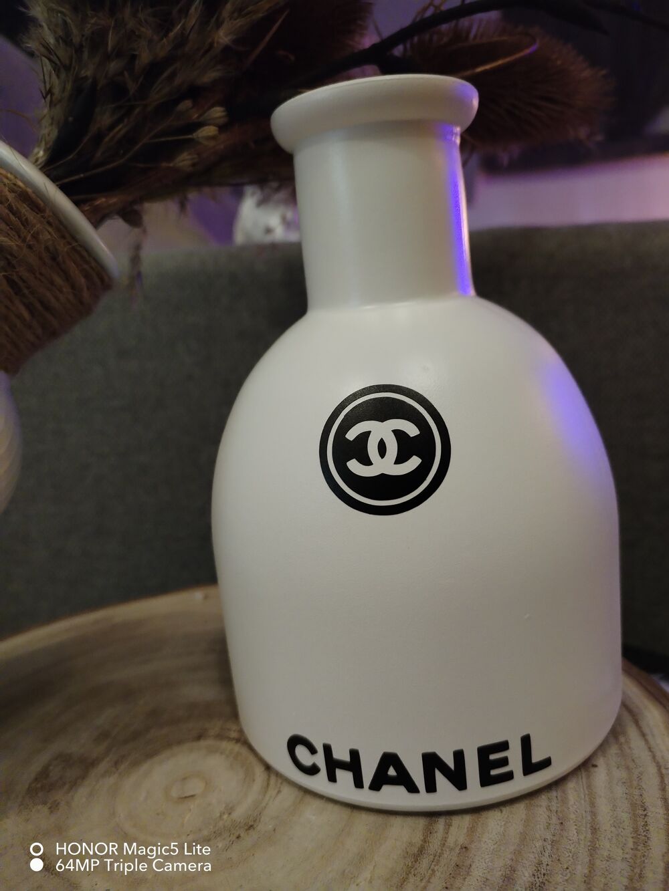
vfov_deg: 61.7
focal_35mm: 29
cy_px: 446
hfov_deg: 48.2
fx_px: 747
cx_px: 334
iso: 1509
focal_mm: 4.75
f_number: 1.8
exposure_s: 1/25
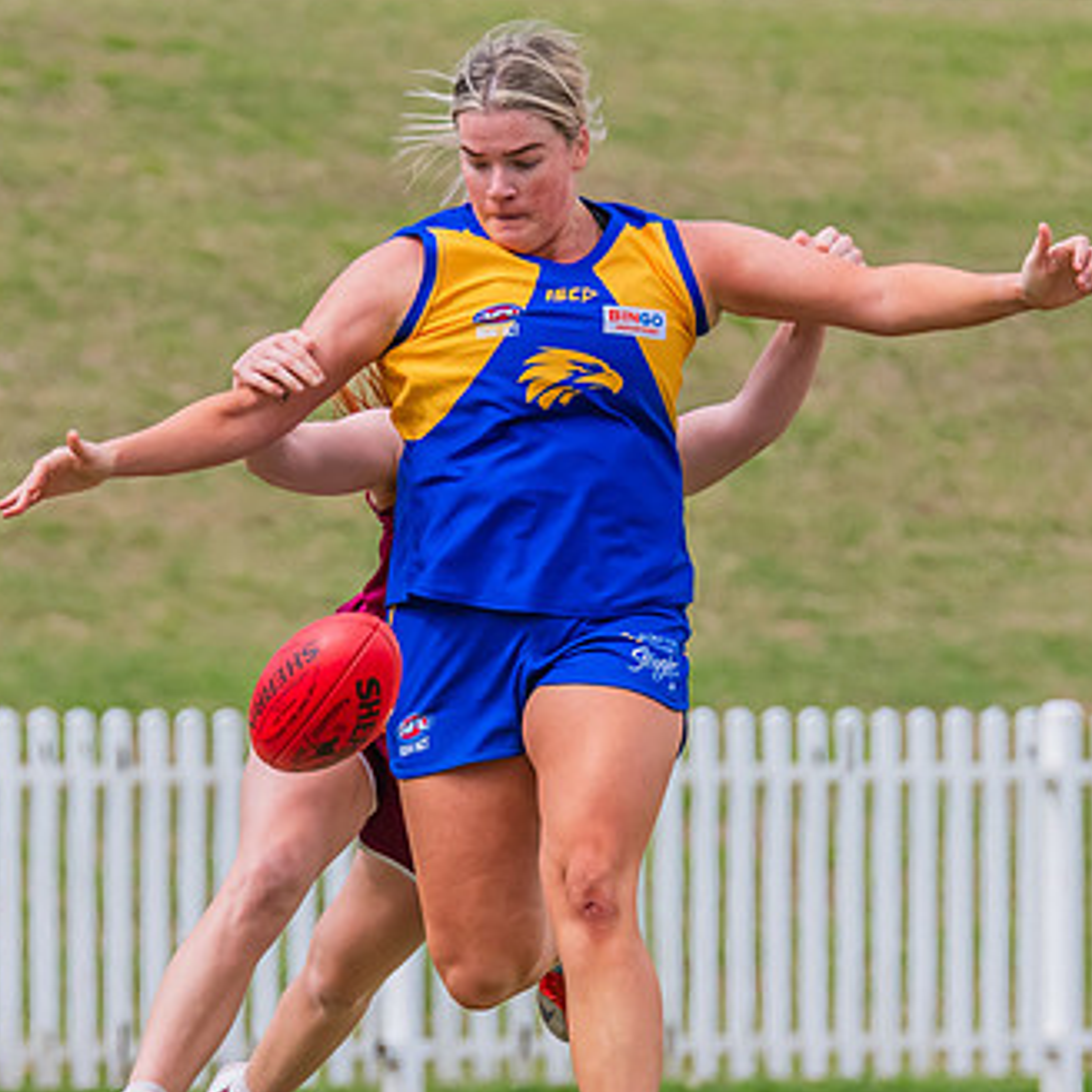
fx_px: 36618
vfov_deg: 1.7
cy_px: 672
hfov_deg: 1.7
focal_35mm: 1026
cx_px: 406
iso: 800
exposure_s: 1/1250
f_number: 9
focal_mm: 420
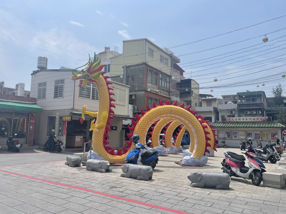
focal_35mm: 26
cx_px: 143
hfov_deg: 67.3
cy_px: 107
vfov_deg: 53.1
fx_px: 215
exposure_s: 1/6494
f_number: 1.6
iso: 32
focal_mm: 4.2
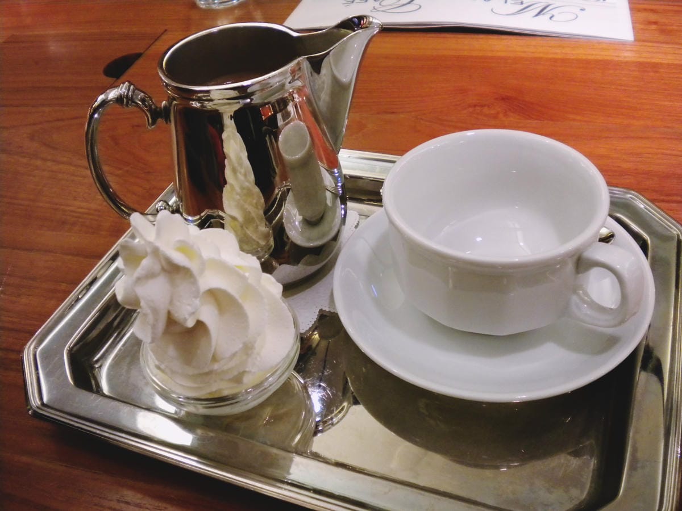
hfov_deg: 52.6
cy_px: 256
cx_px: 341
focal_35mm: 35
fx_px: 690
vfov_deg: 40.7
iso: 400
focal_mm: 6.3
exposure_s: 1/31.3
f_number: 3.1
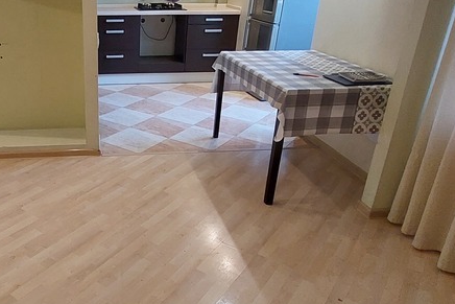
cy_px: 139
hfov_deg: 57.1
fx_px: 392
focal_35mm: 31
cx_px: 112
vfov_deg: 42.3
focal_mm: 1.74
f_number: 2.2
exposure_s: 1/50
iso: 320
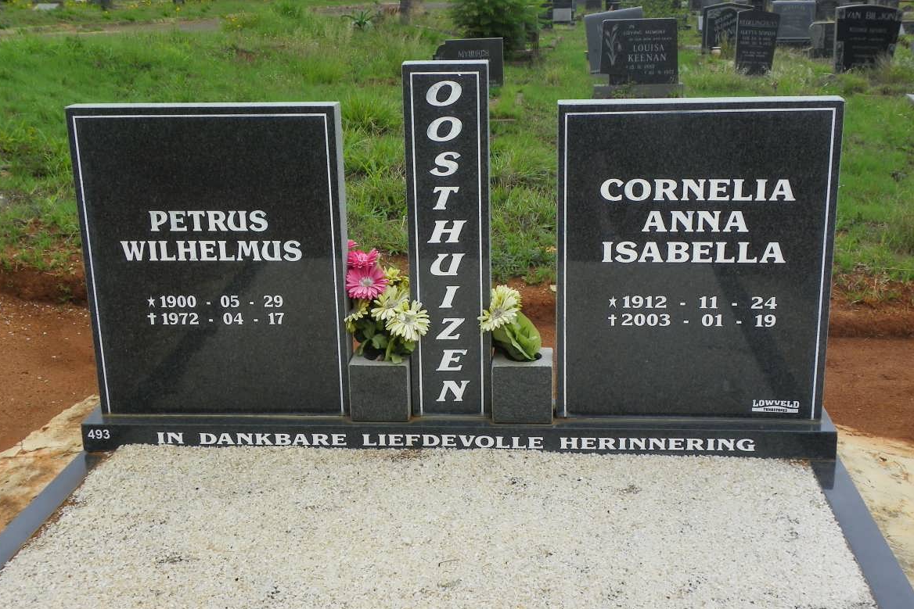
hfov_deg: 41.9
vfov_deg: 28.7
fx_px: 1193
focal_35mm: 47
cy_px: 313
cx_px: 458
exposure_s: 1/320
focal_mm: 7.9
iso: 64
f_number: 4.5
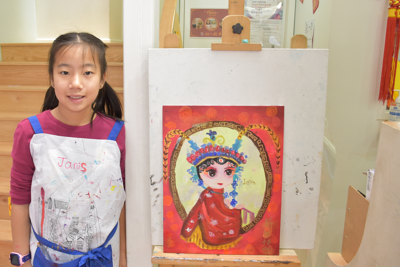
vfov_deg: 40.0
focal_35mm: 33
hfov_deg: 56.8
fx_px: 367
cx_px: 165
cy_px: 123
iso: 800
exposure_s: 1/100
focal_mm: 18
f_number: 3.5
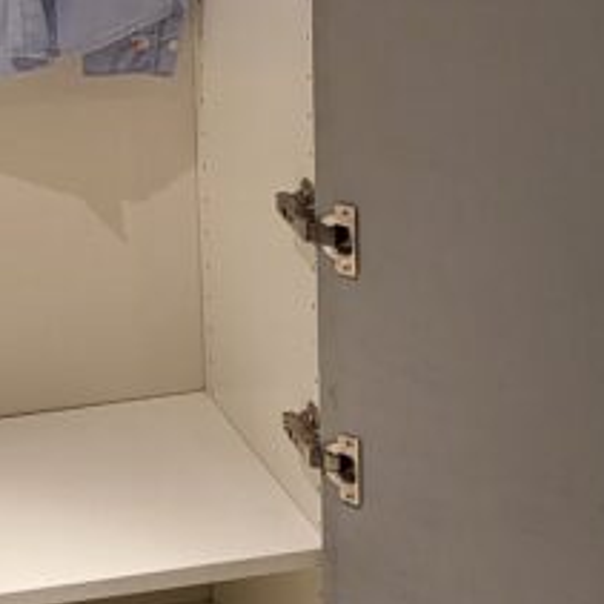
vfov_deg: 19.7
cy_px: 120
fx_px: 1717
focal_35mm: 87
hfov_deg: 18.2
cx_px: -235
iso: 160
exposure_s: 1/50
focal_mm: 5.4
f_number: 1.8
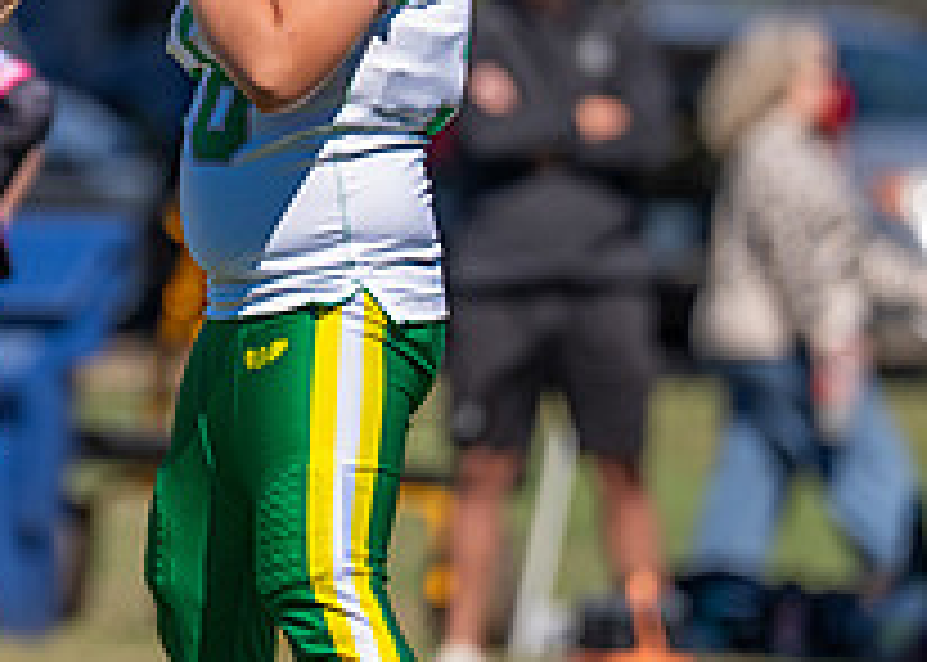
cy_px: 74
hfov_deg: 2.8
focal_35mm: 714
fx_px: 18792
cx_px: 13
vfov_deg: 2.0
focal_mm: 200
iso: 160
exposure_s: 1/4000
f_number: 2.8
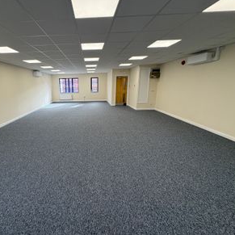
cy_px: 115
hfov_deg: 82.0
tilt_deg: -13.1
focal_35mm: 17
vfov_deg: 84.0
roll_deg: +1.9
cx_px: 85
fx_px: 131
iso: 80
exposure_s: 1/113
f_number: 2.2
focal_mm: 2.22
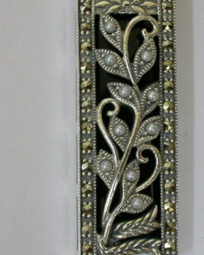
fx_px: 1079
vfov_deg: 13.5
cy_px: 100
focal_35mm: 143
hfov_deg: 10.8
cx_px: 117
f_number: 7.9
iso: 230
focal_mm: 16
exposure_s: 1/3.8
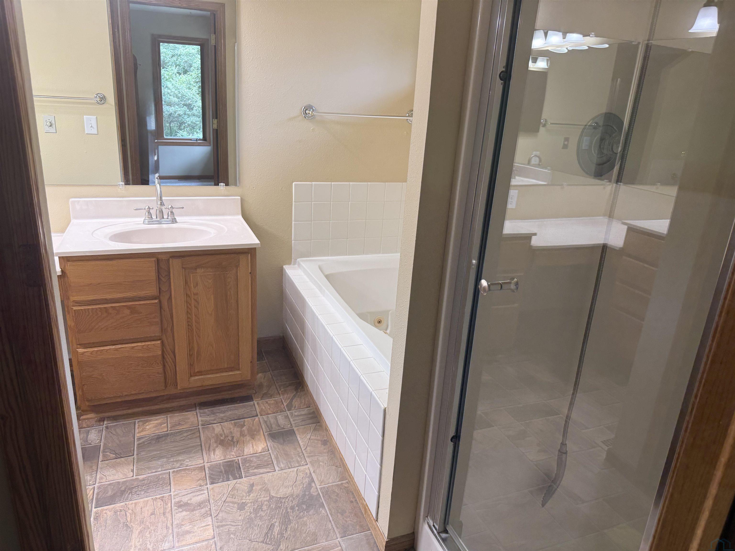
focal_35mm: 24
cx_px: 368
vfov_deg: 56.8
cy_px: 276
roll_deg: -4.2
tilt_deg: -18.5
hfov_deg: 71.6
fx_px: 510
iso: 125
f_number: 1.78
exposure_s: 1/120
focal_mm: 6.76
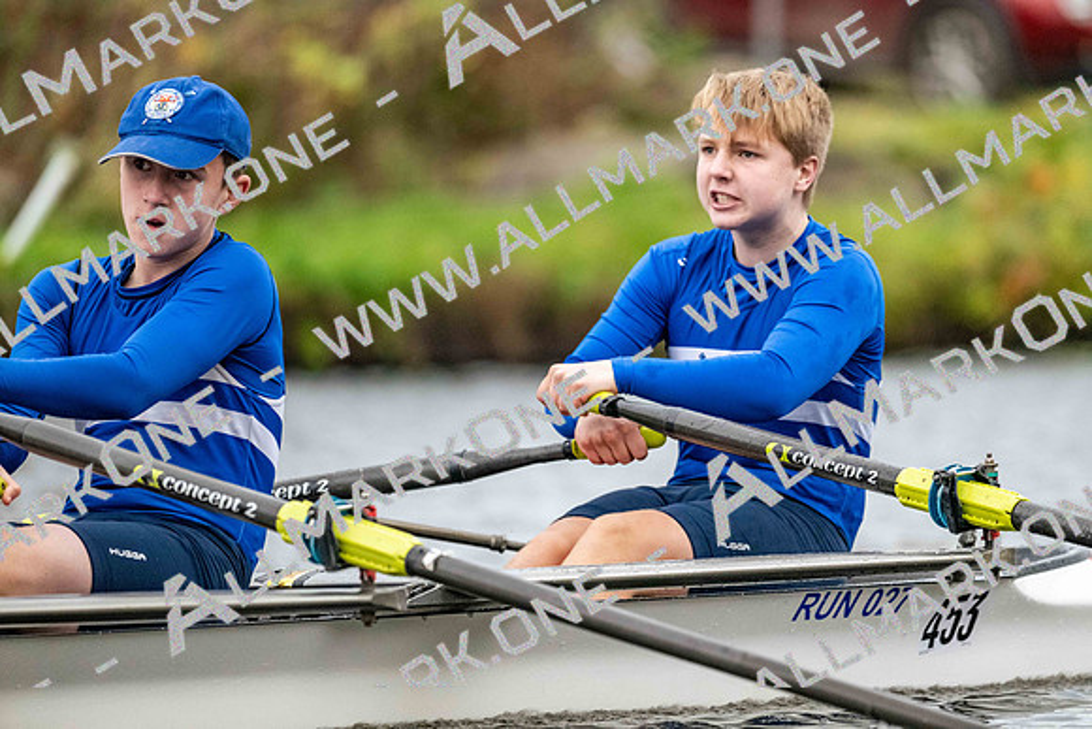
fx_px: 12136
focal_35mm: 400
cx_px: 546
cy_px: 364
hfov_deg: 5.2
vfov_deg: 3.4
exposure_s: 1/2000
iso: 6400
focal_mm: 400
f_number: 4.5
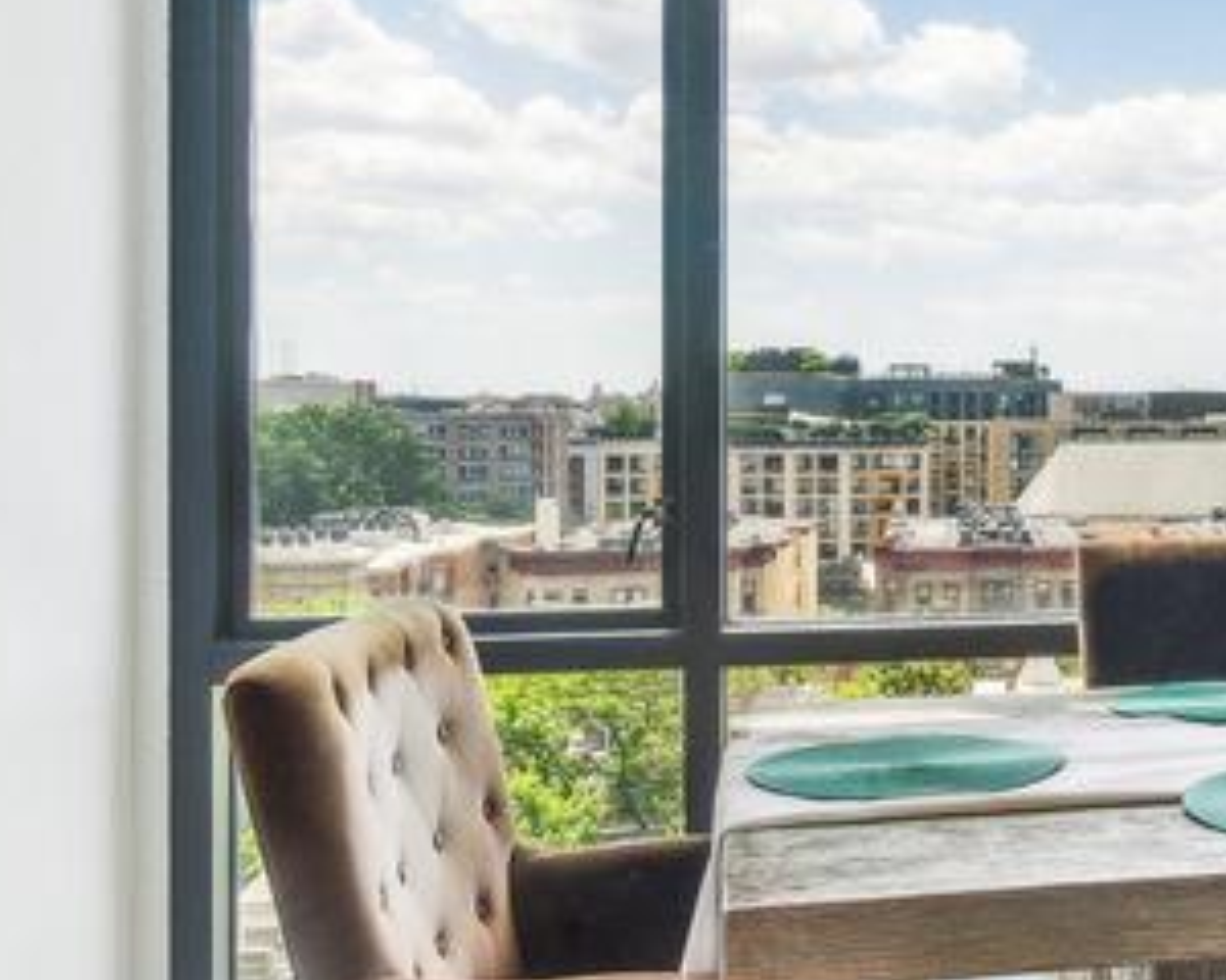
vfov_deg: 31.4
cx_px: 1316
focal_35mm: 48
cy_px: 459
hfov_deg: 34.1
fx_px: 1742
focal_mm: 10
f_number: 7.1
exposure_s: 1/160
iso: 200
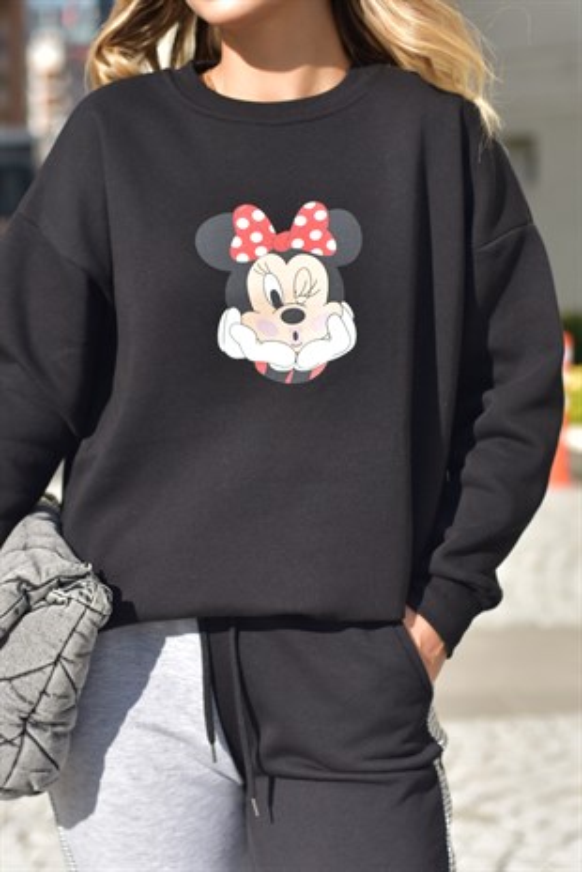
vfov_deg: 39.6
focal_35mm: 50
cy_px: 436
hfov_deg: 27.0
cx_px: 291
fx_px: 1211
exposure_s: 1/8000
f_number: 3.2
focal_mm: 50
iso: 500
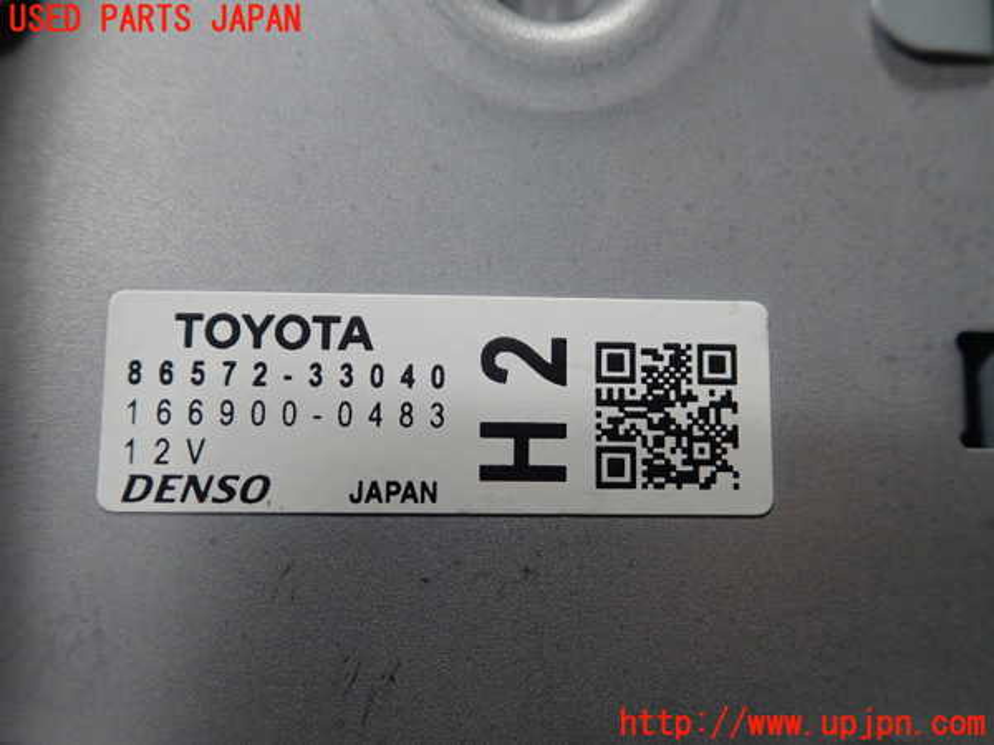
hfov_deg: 60.0
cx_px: 497
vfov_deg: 46.8
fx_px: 861
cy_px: 372
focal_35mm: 30
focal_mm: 5.5
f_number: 2.3
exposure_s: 1/125
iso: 250
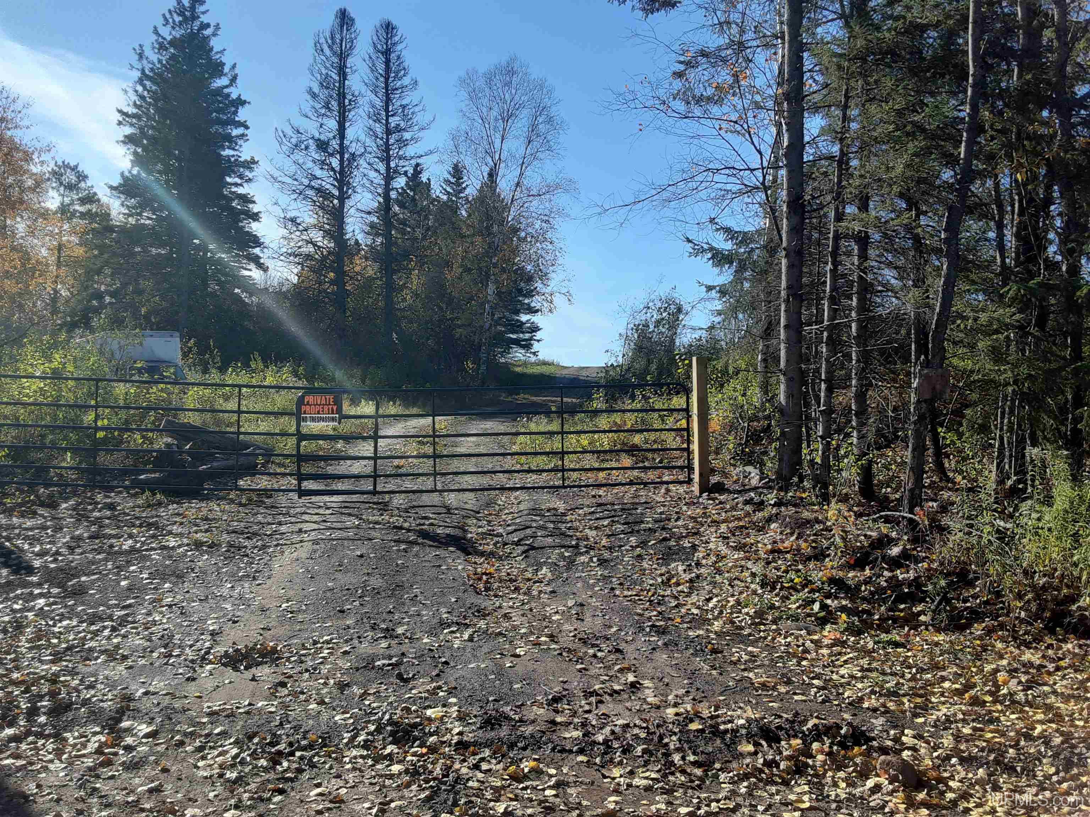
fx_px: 850
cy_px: 408
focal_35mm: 27
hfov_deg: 65.3
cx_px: 545
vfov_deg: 51.4
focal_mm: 2.91
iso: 40
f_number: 1.9
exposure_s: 1/1399
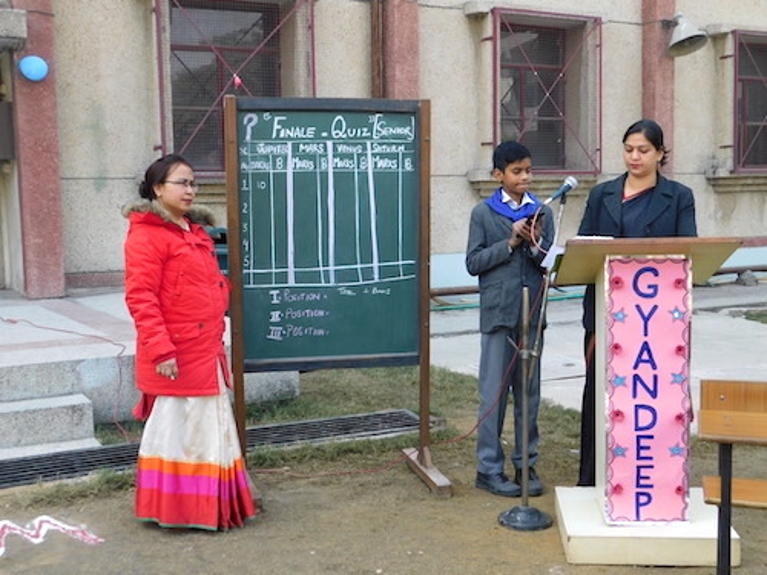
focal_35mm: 45
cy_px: 288
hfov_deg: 42.1
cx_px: 384
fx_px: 997
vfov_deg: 32.2
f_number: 3.7
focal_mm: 8
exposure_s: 1/200
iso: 125
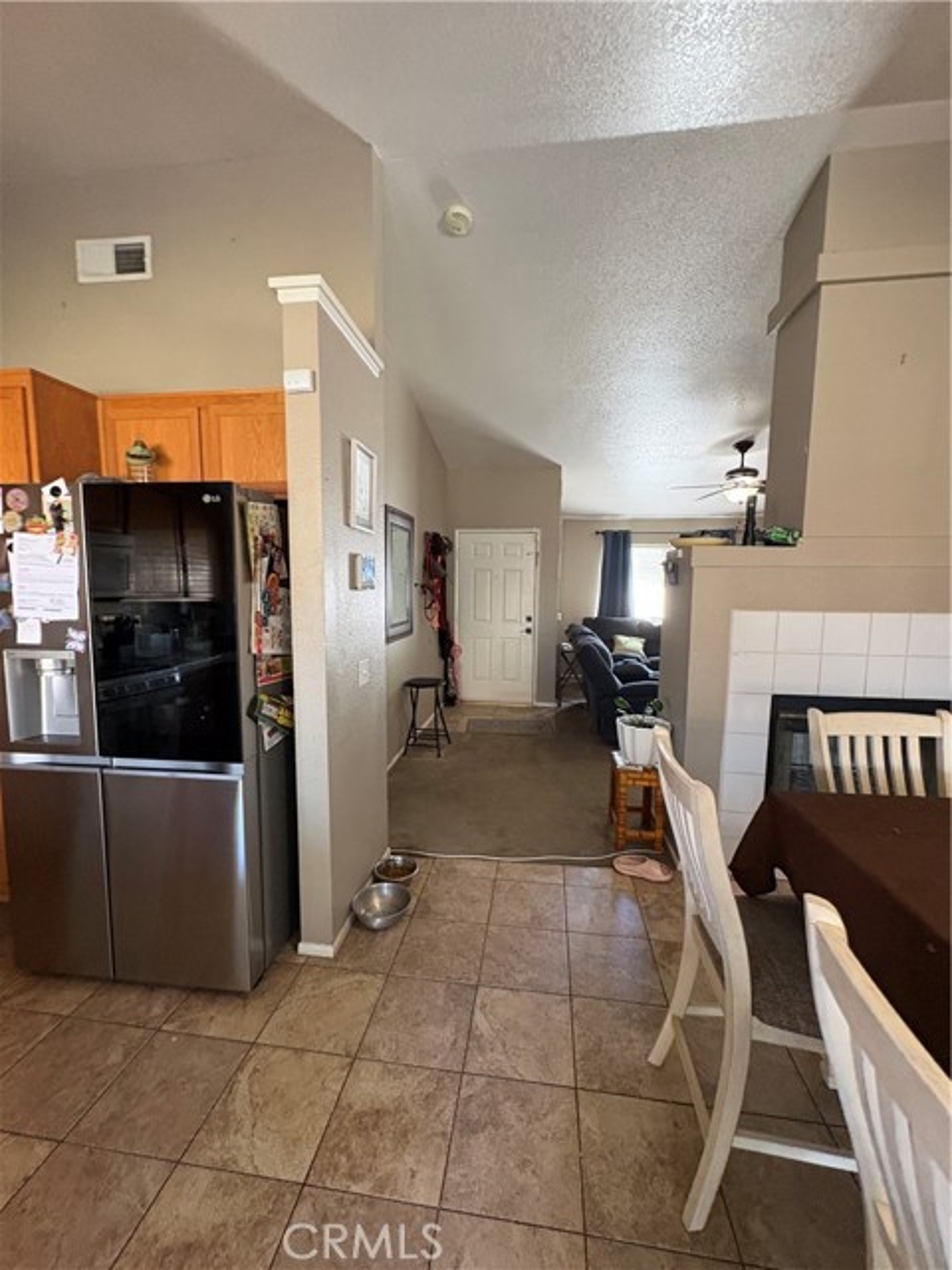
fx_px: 513
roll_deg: -2.5
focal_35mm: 14
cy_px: 635
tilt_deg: -7.3
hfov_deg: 85.7
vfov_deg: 102.1
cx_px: 476
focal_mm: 2.22
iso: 500
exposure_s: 1/60
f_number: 2.2
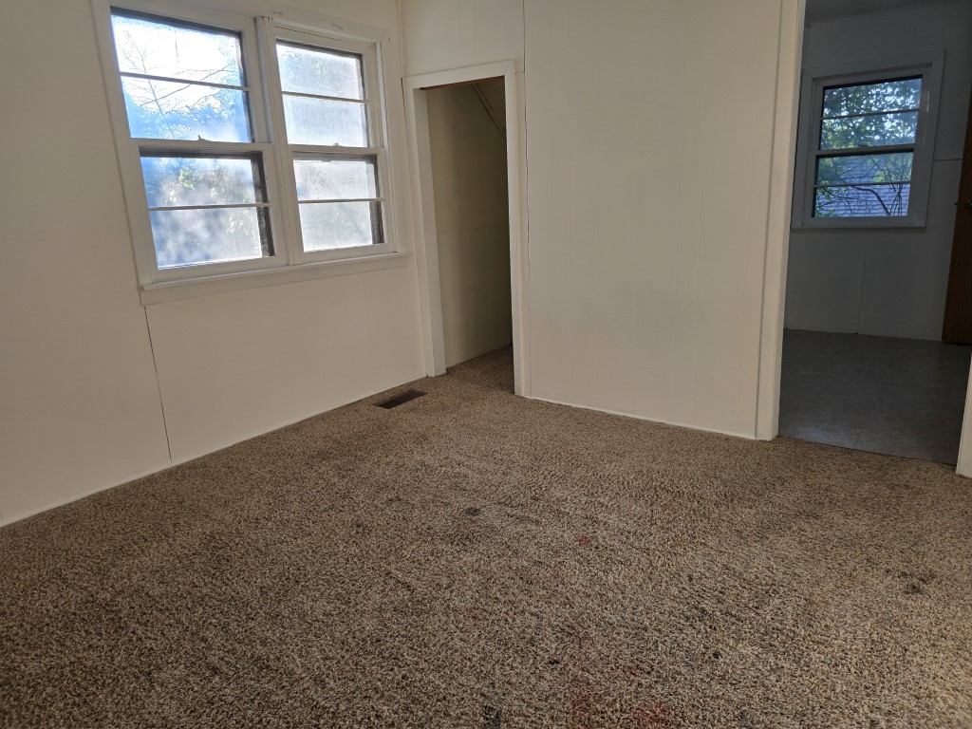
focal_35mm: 23
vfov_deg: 58.9
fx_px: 646
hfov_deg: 73.9
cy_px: 364
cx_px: 486
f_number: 1.7
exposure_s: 1/180
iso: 50
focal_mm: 6.3
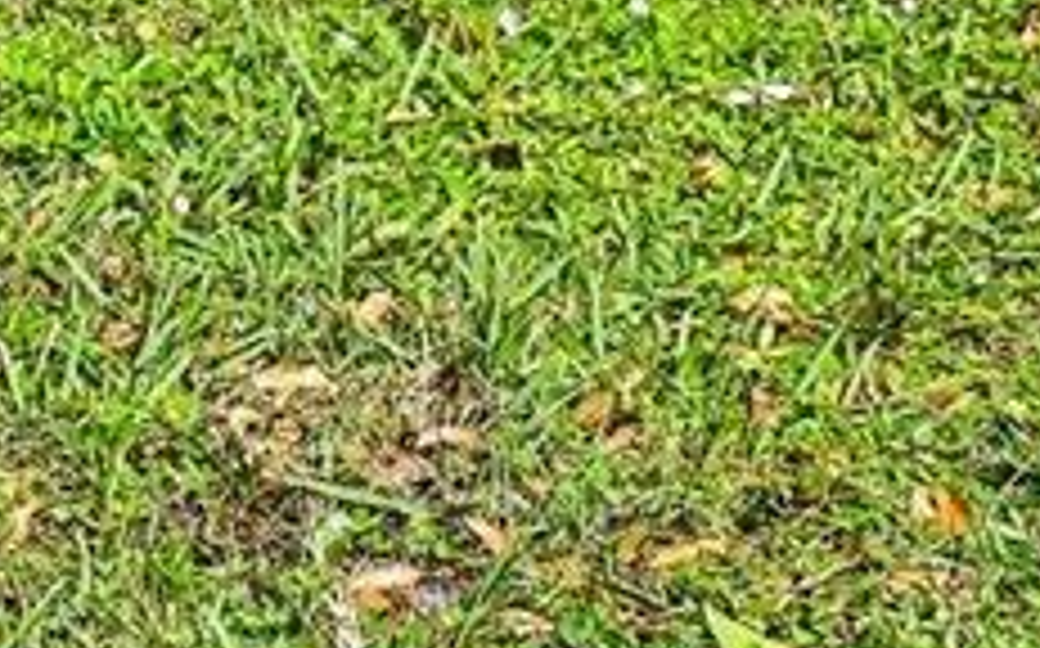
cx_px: 27
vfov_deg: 5.6
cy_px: -1638
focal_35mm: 212
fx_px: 6004
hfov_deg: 9.8
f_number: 8
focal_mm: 30
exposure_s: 1/1600
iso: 640
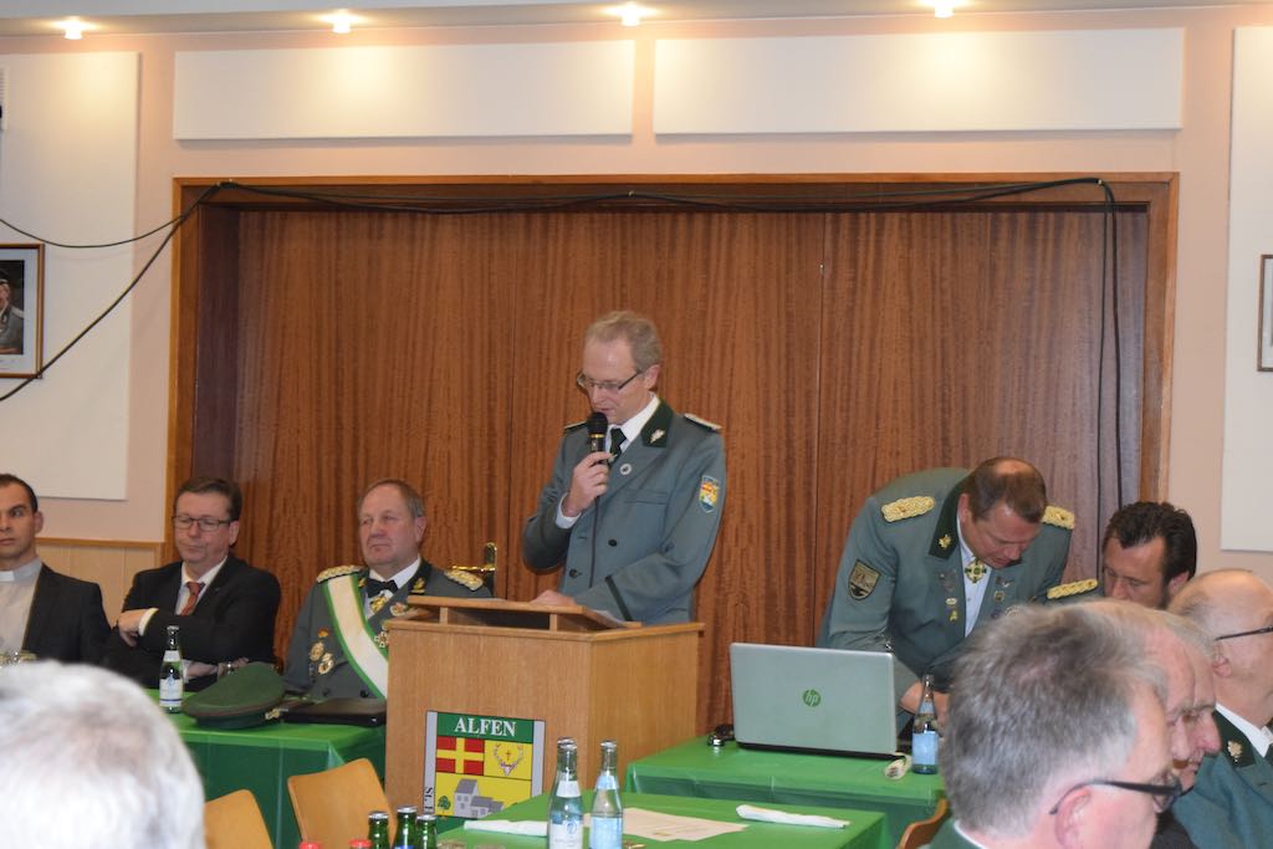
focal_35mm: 69
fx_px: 2440
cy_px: 424
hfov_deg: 29.2
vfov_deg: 19.7
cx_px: 636
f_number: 5
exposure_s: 1/60
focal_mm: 46
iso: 3200
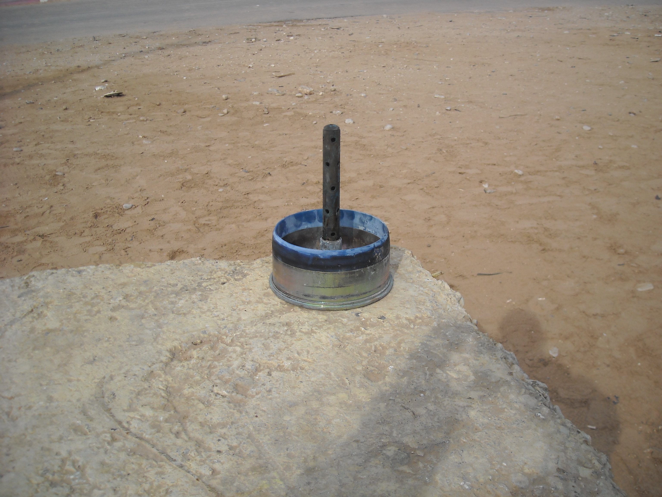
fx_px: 669
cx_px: 331
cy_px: 248
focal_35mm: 35
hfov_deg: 52.6
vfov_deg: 40.7
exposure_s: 1/284
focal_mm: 5.7
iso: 64
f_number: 5.6
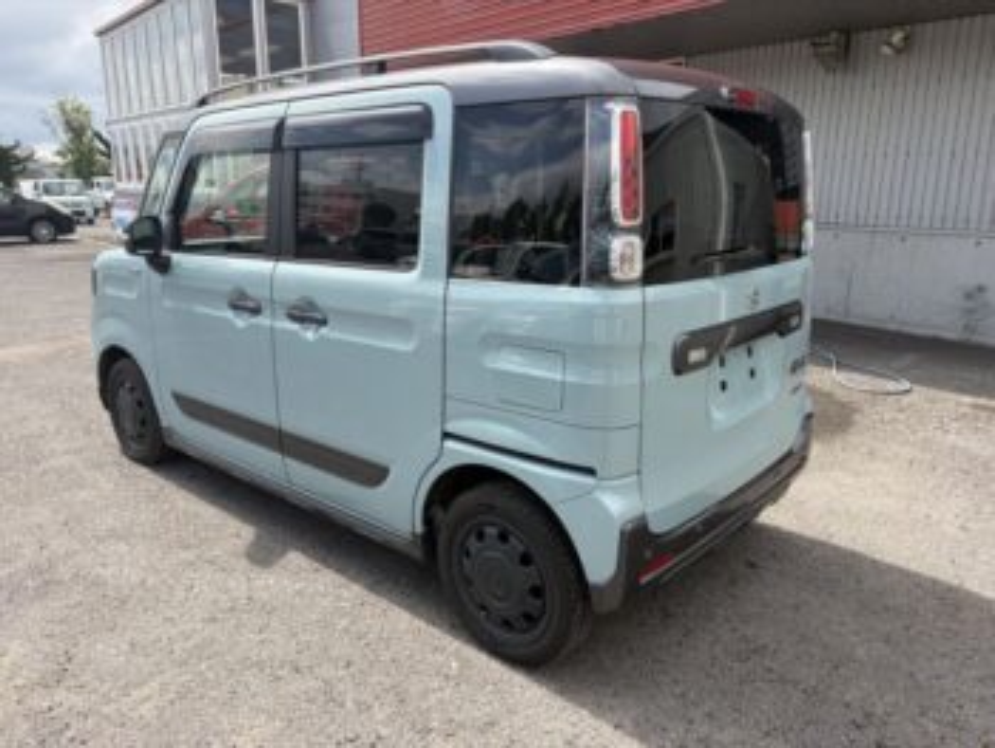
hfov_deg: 67.3
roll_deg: -0.3
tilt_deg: -13.0
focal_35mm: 26
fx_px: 748
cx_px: 498
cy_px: 374
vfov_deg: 53.1
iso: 50
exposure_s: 1/2012
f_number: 1.6
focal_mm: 5.96
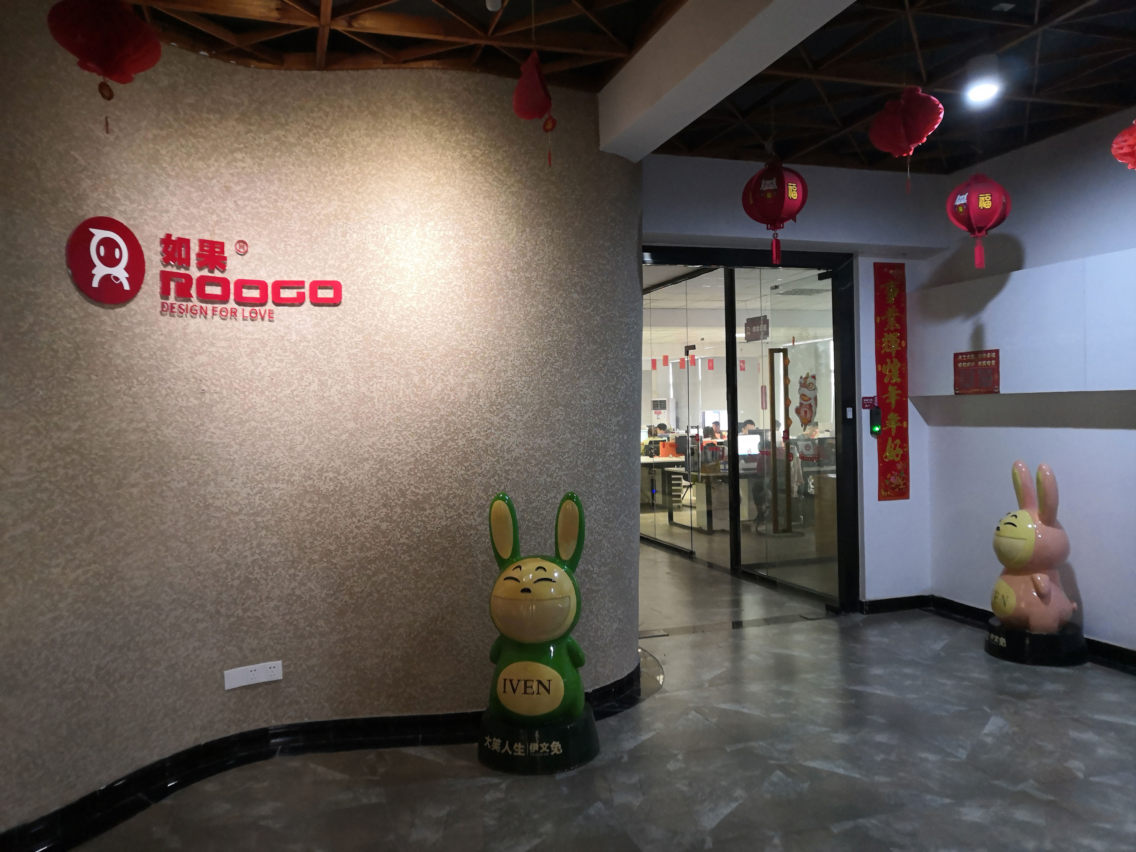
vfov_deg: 51.4
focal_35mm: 27
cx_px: 568
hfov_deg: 65.3
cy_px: 426
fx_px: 886
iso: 500
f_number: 1.8
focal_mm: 3.95
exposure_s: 1/20
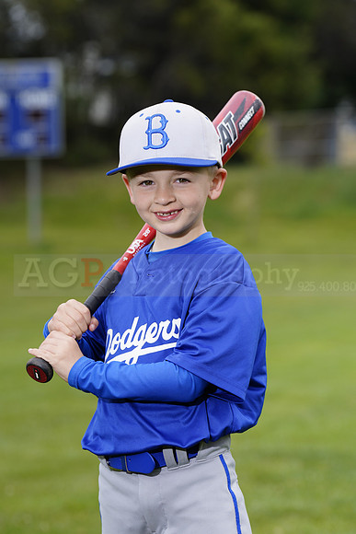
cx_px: 178
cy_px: 267
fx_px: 2564
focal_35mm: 173
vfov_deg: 11.9
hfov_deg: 7.9
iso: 100
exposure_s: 1/250
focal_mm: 173
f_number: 6.3
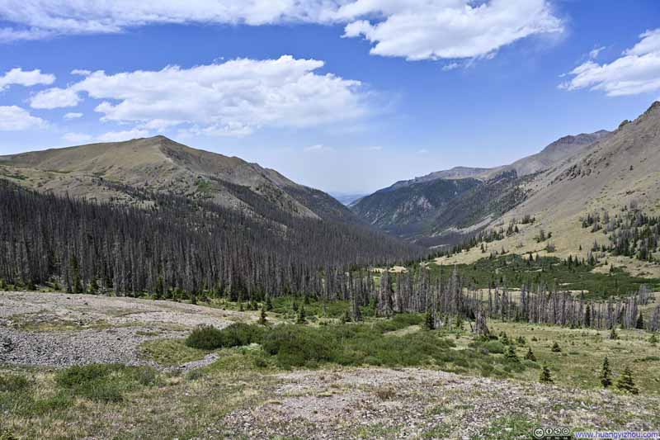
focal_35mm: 24
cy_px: 220
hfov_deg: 73.8
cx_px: 330
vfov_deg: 53.1
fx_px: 440
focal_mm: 24
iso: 64
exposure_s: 1/500
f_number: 6.3
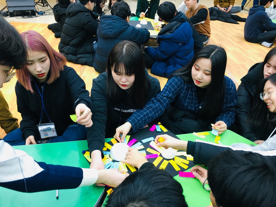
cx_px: 138
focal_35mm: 29
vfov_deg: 48.2
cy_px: 104
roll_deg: -1.6
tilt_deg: -31.5
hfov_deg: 61.7
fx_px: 231
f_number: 2.2
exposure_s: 1/30
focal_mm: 4.15
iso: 100
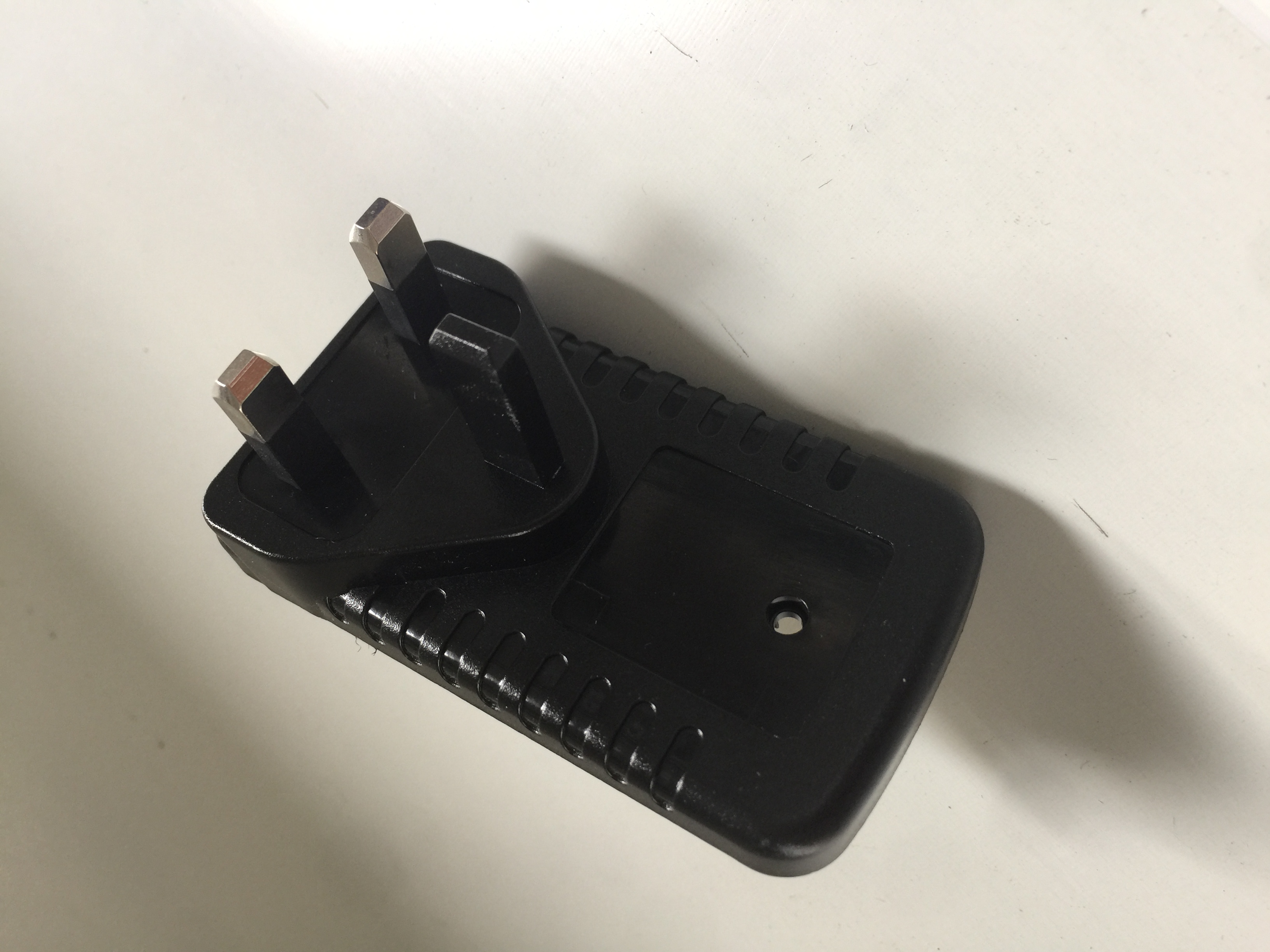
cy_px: 476
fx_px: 1064
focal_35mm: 29
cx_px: 635
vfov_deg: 48.2
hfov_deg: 61.7
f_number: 2.2
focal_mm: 4.15
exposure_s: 1/33
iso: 40
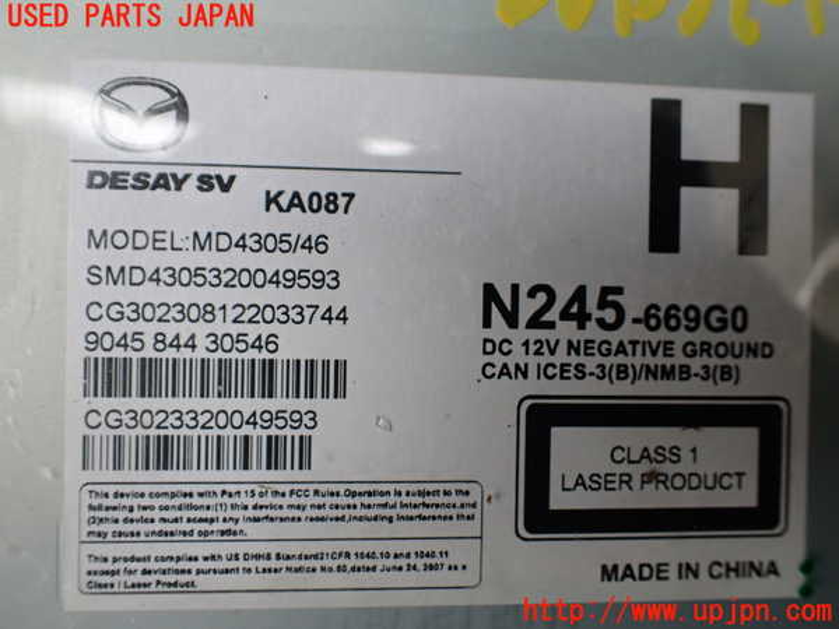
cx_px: 420
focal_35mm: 30
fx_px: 727
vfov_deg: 46.8
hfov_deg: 60.0
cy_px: 314
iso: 250
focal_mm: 5.4
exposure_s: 1/125
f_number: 2.3
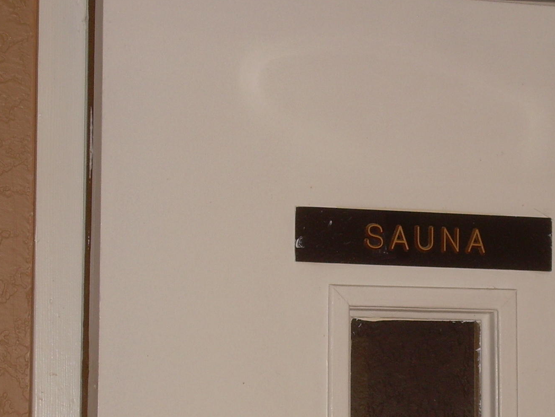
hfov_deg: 12.2
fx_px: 2598
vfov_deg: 9.2
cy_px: 303
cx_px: 389
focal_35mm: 162
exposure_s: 1/60
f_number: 4.4
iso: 71
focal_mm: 16
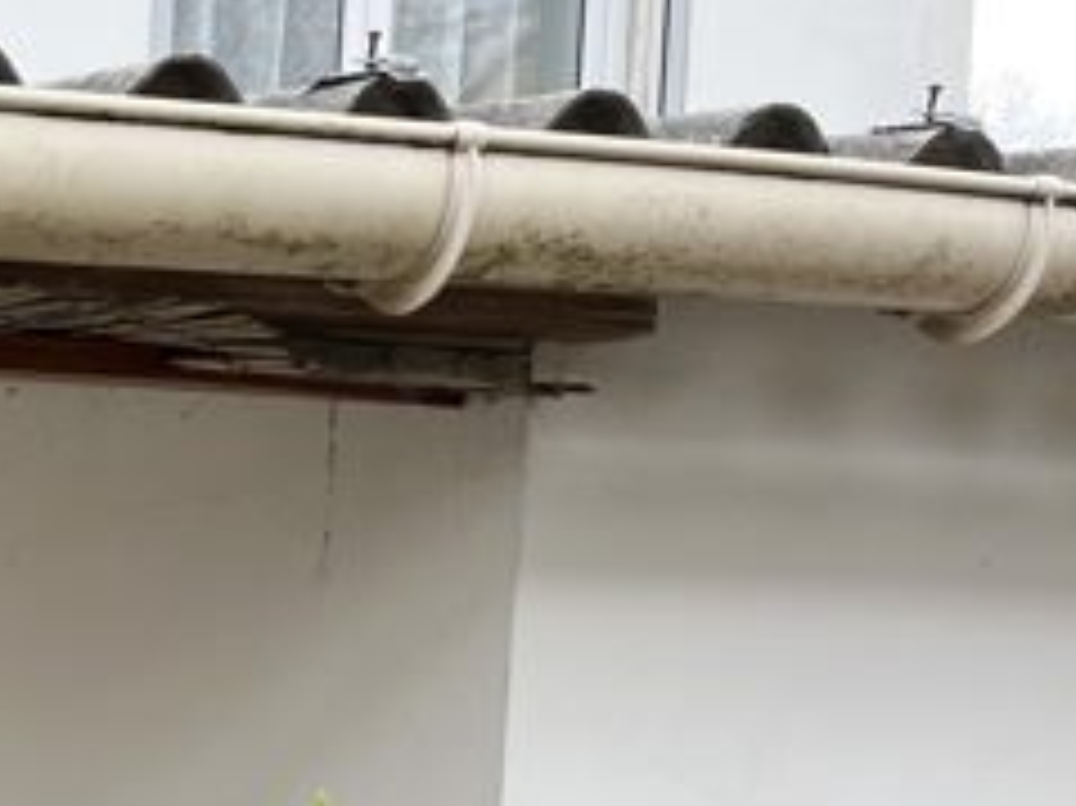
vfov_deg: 15.8
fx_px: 2703
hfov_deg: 19.6
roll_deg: -0.5
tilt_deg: -7.7
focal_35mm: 87
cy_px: 1162
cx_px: -540
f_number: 1.6
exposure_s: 1/497
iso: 50
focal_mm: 5.1
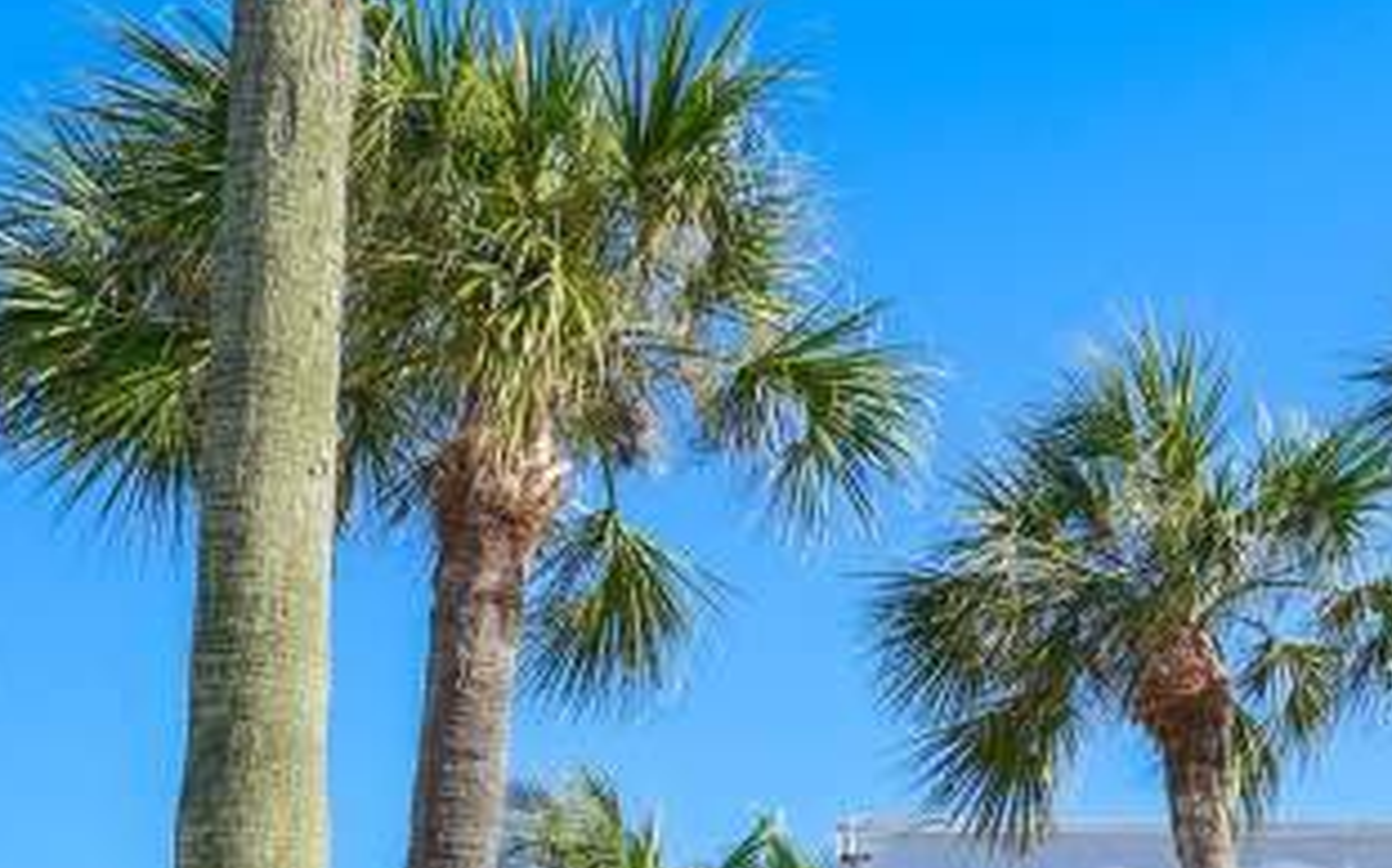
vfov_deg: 19.1
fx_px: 2389
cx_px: 1482
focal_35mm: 63
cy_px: 1130
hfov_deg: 29.7
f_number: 9
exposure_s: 1/125
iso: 100
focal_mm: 24
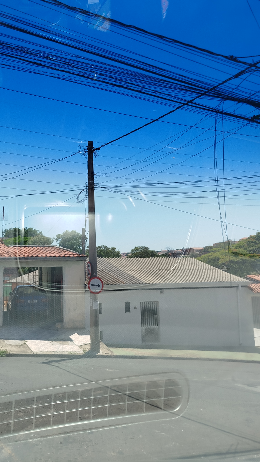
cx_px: 77
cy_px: 200
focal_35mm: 31
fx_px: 380
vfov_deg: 62.4
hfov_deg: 37.2
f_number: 1.7
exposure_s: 1/877
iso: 50
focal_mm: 5.31
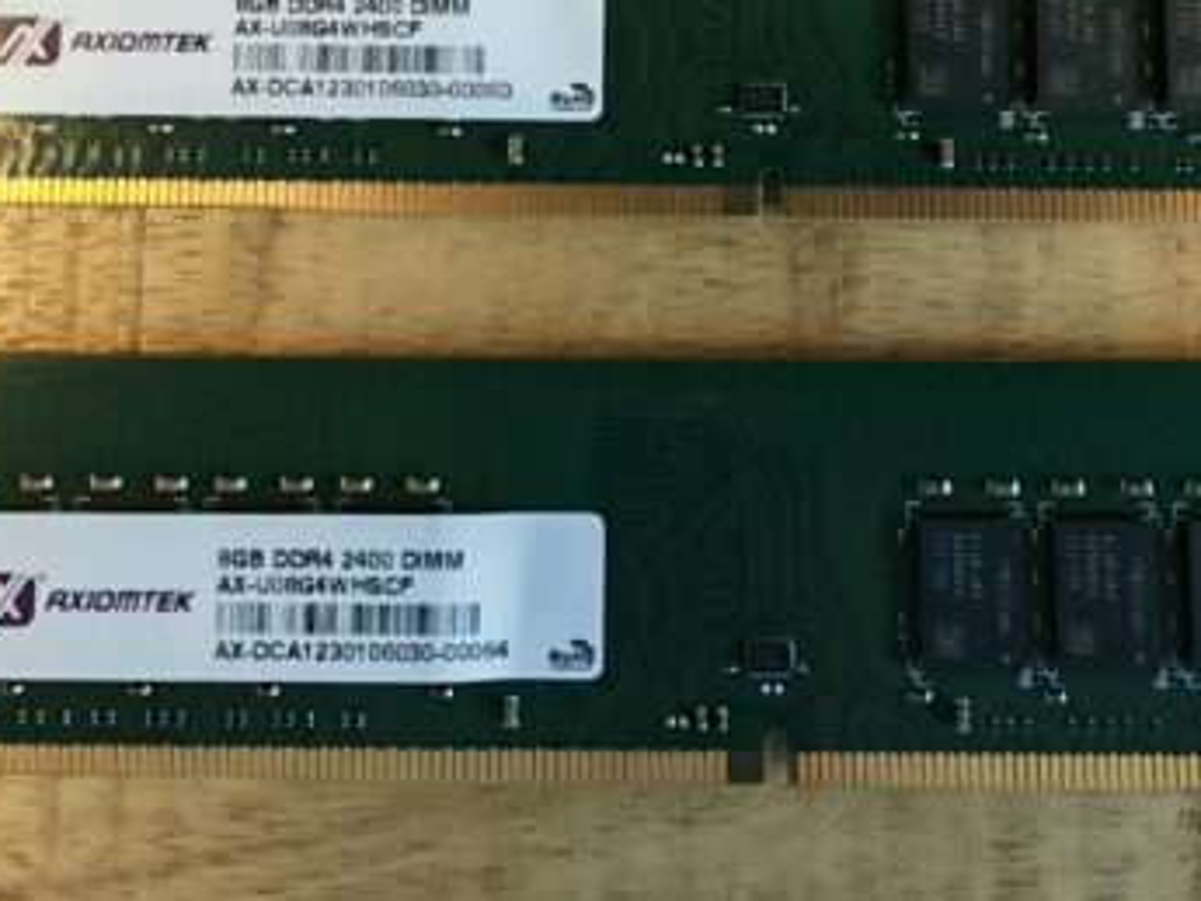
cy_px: 254
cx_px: 717
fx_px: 1388
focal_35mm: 40
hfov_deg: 46.5
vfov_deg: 35.4
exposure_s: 1/50
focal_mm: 1.82
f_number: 2
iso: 160
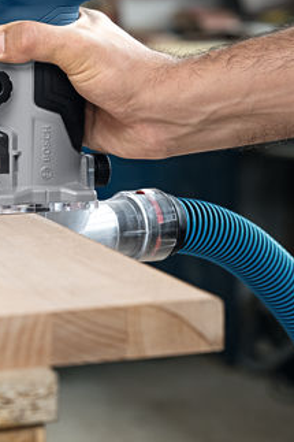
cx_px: 46
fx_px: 1594
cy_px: 53
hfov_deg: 10.5
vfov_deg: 15.6
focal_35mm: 130
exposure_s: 1/160
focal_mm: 70
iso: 1250
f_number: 5
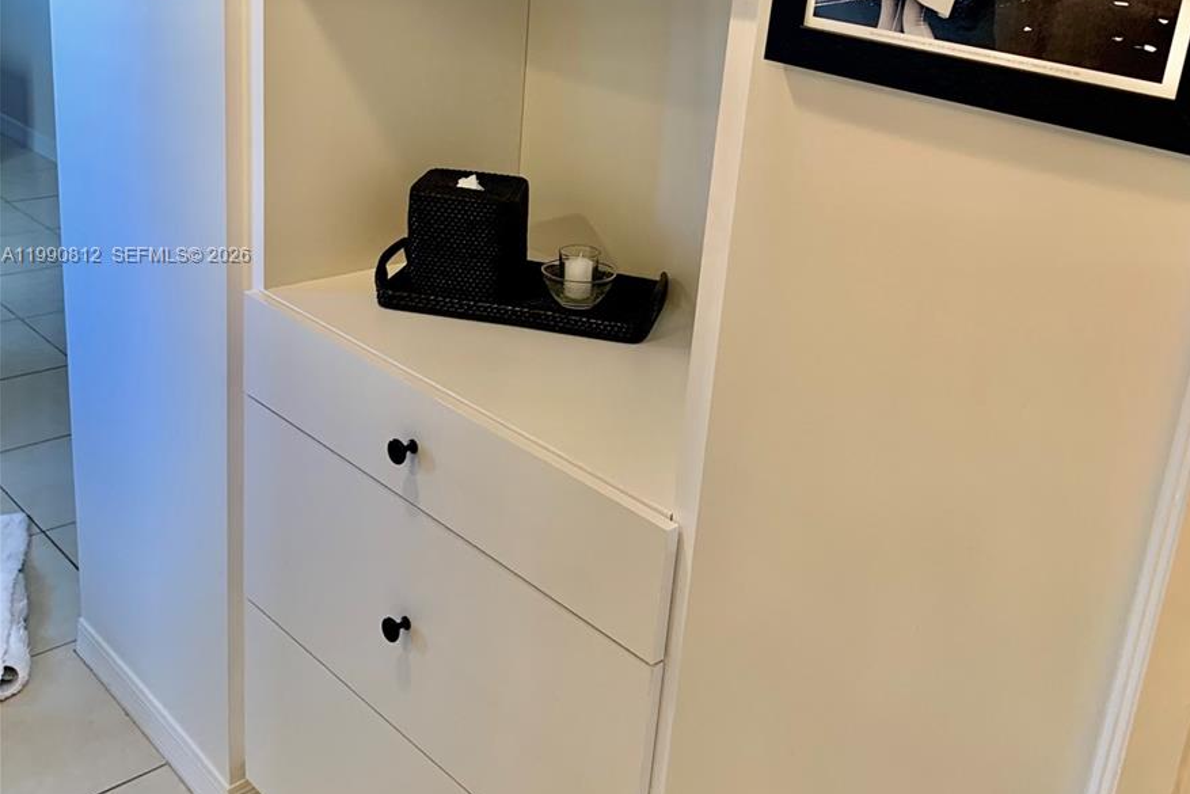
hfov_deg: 51.9
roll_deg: -4.9
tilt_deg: -18.6
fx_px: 1223
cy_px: 257
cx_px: 609
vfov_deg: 35.6
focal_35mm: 37
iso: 100
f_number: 1.8
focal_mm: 4.25
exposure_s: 1/60
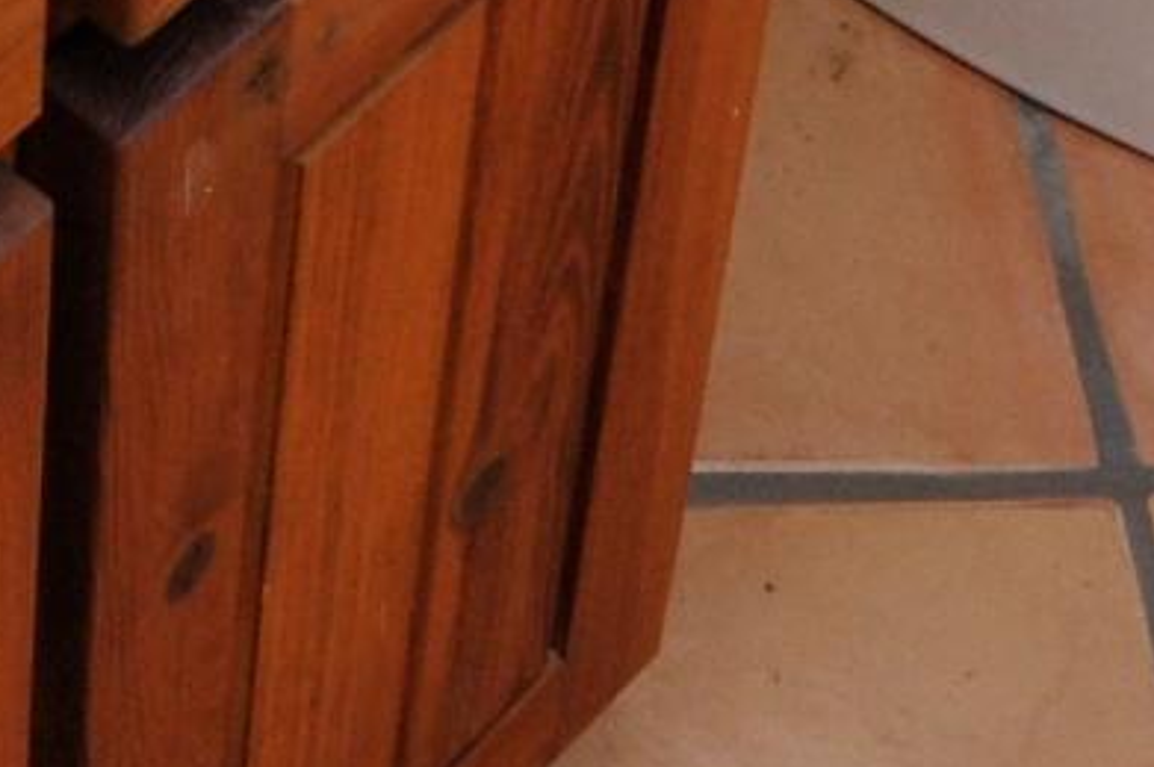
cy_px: -1702
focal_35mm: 138
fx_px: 4420
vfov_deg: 8.1
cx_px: 62
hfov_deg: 14.7
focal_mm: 18
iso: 1000
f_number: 11
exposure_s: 1/50
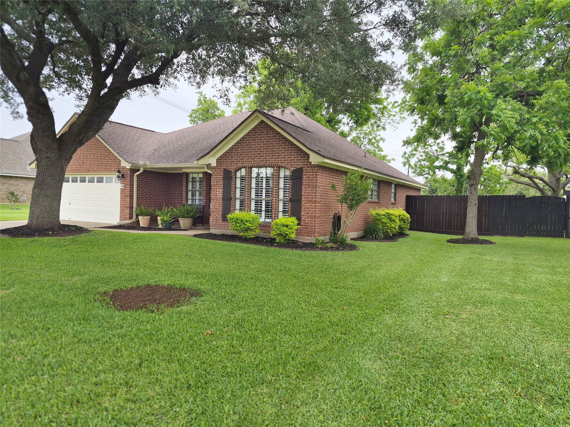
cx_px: 285
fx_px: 379
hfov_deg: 73.9
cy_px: 214
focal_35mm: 23
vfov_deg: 58.9
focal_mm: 5.4
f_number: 1.8
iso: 80
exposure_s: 1/1836
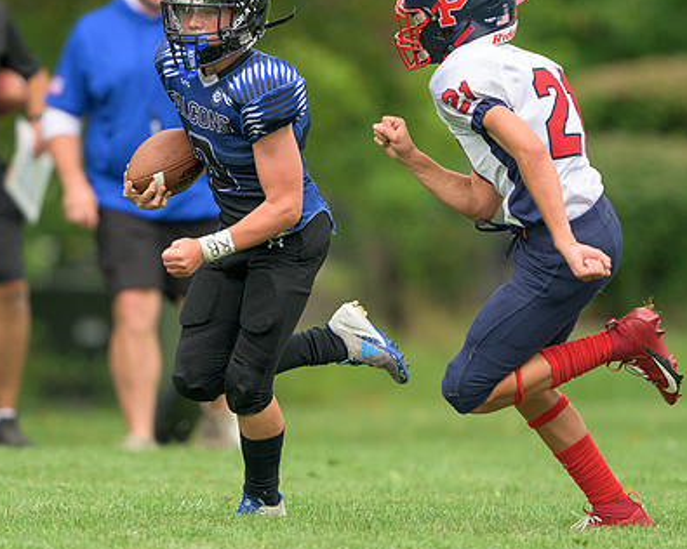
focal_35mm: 1181
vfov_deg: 1.3
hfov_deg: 1.6
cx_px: 251
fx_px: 24013
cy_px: 289
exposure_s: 1/1600
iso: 400
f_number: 4
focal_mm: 560
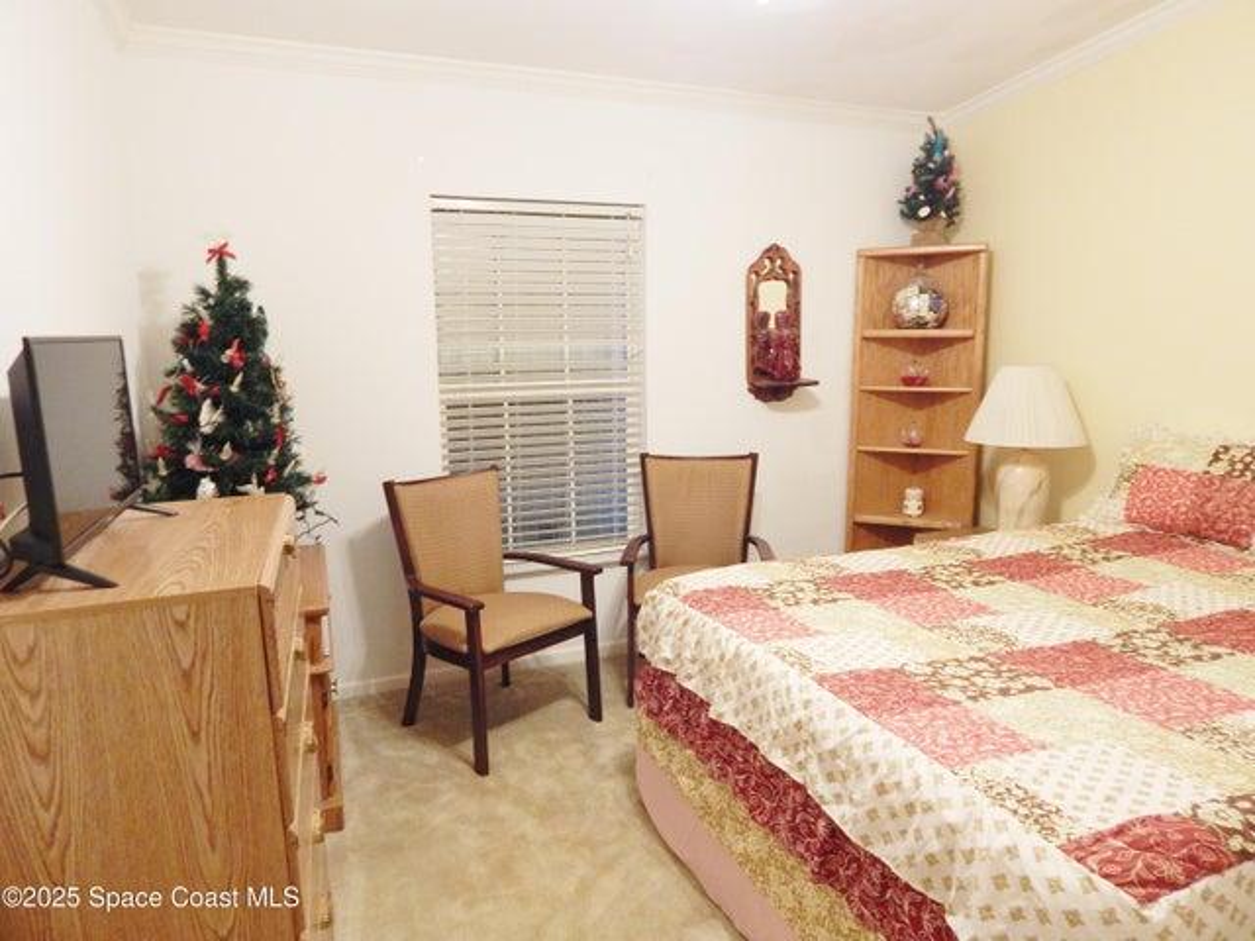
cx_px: 628
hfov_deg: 76.4
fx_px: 798
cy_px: 470
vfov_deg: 61.1
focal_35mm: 22
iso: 250
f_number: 3
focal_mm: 4
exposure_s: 1/30
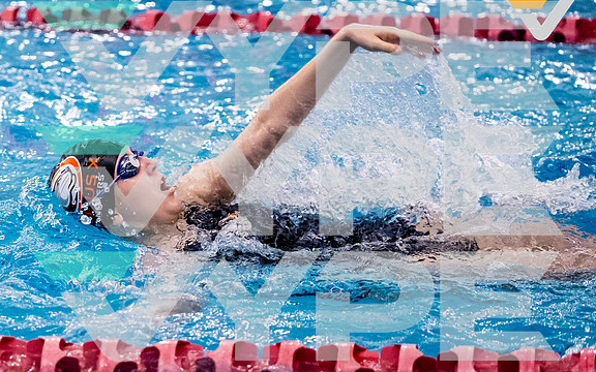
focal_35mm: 168
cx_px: 71
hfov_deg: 12.4
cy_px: 198
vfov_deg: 7.8
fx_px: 2729
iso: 6400
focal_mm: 93
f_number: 2.8
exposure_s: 1/1250
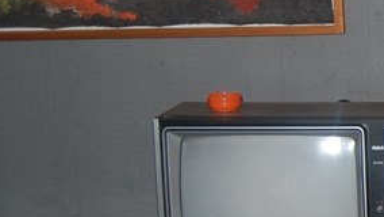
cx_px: 663
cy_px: 136
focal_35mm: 108
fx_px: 1100
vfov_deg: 11.2
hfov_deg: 16.8
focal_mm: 18
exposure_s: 1/60
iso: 400
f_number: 3.5
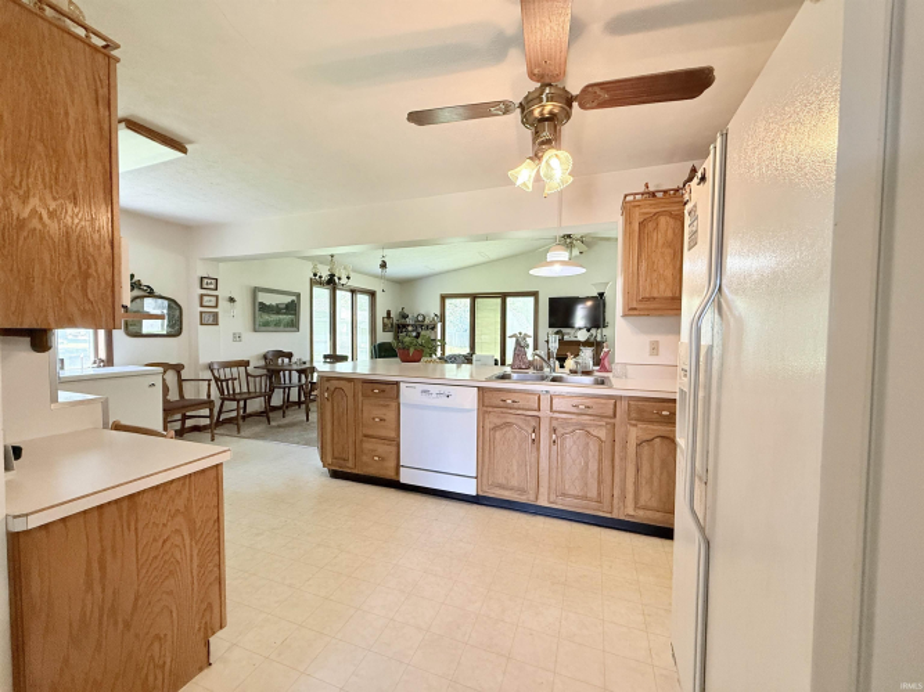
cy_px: 346
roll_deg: -0.3
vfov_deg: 85.7
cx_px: 462
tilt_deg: -1.7
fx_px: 374
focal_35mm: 14
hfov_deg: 102.1
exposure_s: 1/120
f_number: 2.2
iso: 400
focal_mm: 2.22
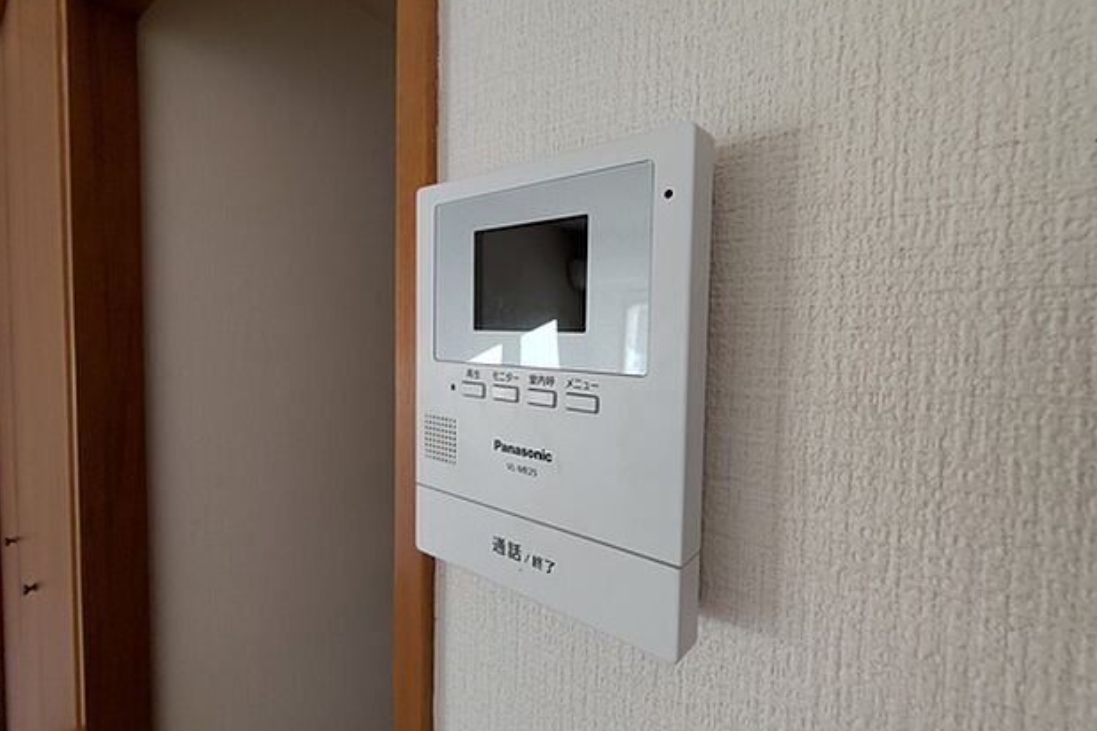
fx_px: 427
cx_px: 559
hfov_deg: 104.2
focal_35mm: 14
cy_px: 348
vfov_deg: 81.2
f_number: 2.2
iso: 586
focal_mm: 2.16
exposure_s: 1/120
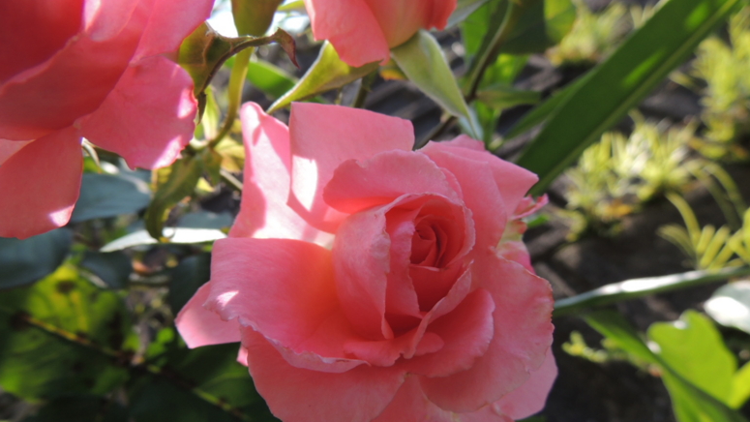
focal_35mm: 27
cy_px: 240
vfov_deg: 42.8
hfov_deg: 69.9
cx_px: 380
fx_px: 537
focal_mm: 4.3
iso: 100
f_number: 3
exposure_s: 1/640
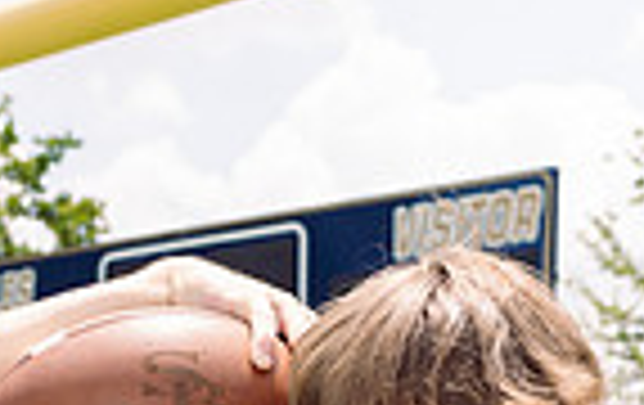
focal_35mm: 112
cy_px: 954
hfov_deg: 18.6
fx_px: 1970
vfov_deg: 10.3
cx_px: 329
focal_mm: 35
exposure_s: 1/250
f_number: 5.6
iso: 100
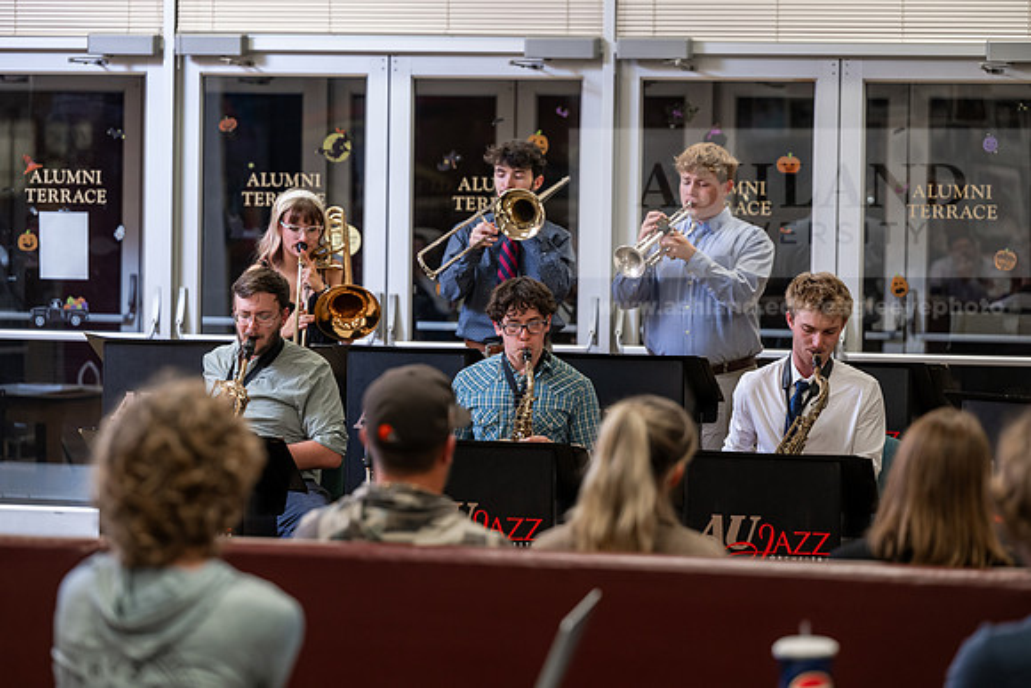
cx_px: 516
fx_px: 3581
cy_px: 344
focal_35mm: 125
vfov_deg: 11.0
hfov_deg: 16.4
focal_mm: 125
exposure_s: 1/200
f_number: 3.2
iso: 1250
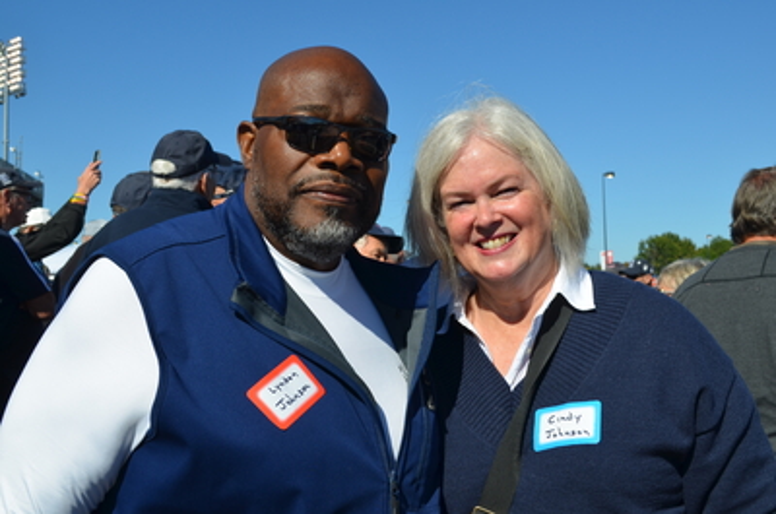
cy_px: 257
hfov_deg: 46.5
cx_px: 388
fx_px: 904
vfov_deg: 31.8
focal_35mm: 42
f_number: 9
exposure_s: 1/320
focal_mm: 28
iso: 100
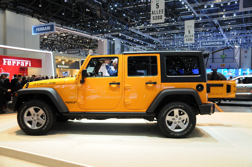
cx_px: 126
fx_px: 231
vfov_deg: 39.9
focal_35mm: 33
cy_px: 84
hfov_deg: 57.3
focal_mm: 22
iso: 400
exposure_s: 1/90
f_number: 4.8
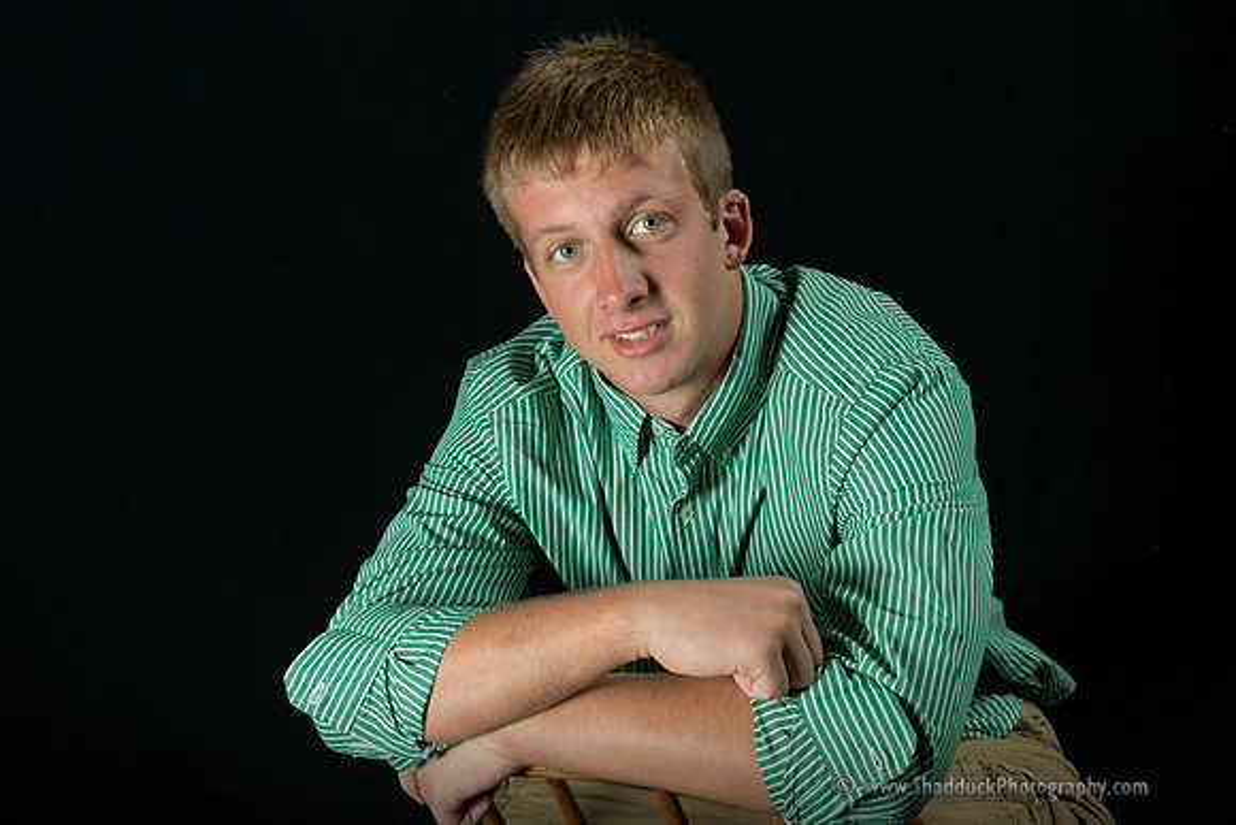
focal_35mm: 35
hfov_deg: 54.4
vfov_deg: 37.9
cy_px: 412
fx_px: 1202
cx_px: 618
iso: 100
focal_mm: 35
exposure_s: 1/160
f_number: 4
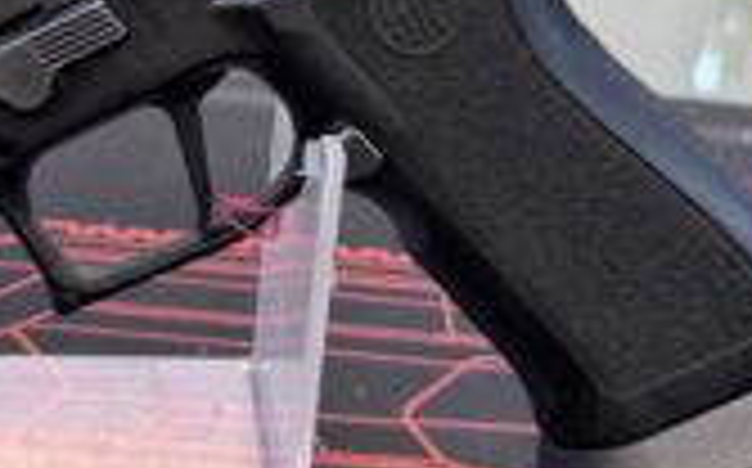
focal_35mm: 61
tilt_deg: -27.4
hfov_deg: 32.7
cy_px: 112
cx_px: 171
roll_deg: -1.8
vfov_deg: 21.0
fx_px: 1249
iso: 200
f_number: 1.78
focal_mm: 6.76
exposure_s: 1/50
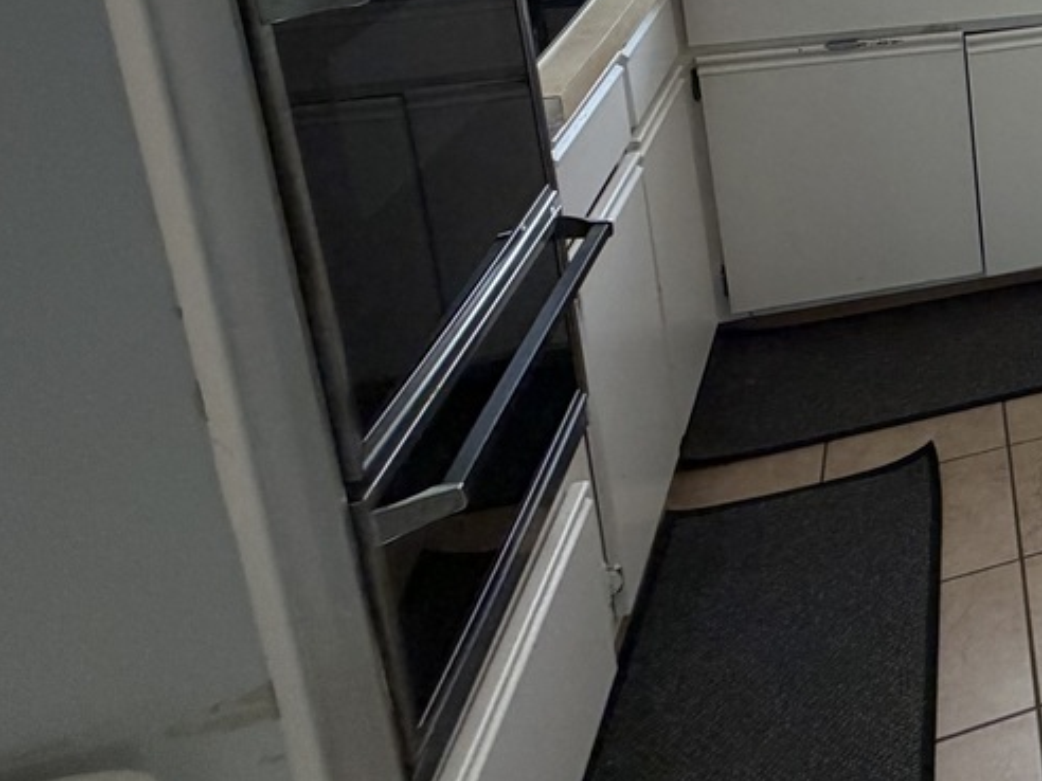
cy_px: -70
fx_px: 1234
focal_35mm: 41
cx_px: 1470
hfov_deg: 30.9
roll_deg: -0.7
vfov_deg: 31.4
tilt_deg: -9.2
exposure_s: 1/60
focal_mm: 2.22
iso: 200
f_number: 2.2
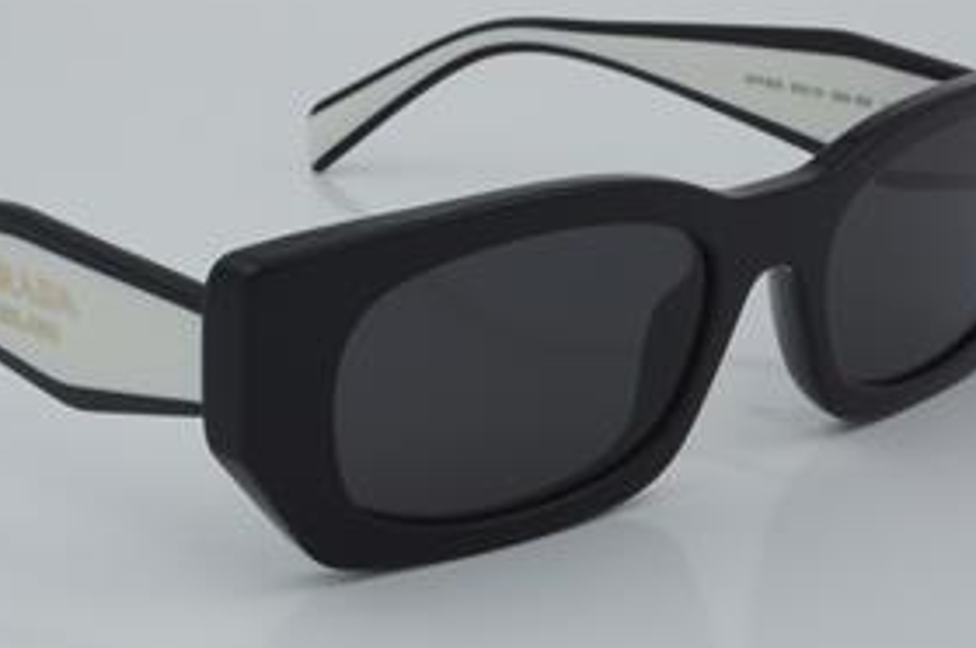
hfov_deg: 19.1
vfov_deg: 12.8
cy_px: 272
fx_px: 2897
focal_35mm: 107
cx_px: 429
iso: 100
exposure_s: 1/4
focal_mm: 50
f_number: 32
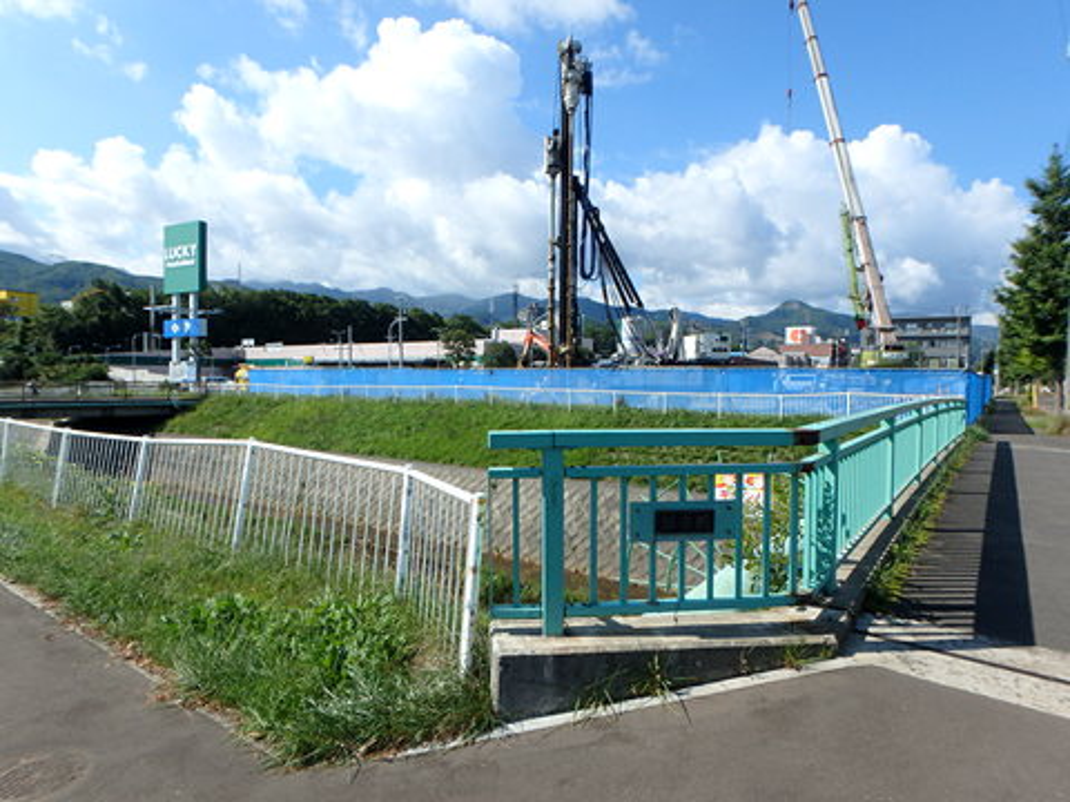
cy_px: 401
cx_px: 535
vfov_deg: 63.4
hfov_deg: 79.0
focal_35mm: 21
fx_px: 649
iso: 125
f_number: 6
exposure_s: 1/400
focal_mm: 3.7
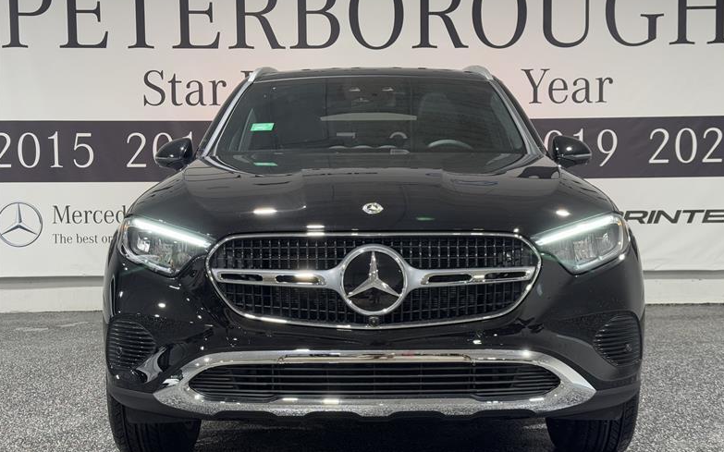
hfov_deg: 38.9
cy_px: 237
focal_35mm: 52
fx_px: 1026
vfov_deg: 24.9
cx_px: 366
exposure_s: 1/60
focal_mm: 6.76
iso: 160
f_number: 1.78
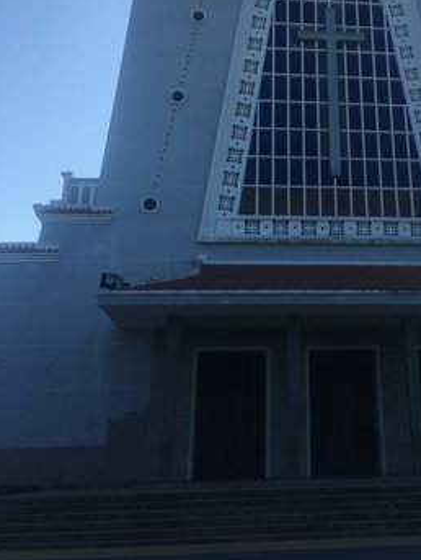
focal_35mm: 45
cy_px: 166
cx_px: 320
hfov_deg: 31.6
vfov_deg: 41.2
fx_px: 728
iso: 25
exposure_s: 1/1748
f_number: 2.2
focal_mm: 4.15
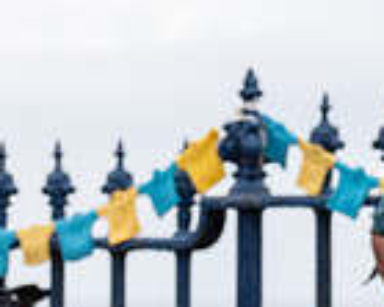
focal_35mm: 407
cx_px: -395
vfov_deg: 3.8
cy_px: 131
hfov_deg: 4.7
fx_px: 4622
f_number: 3.5
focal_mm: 104
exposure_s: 1/1000
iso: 320
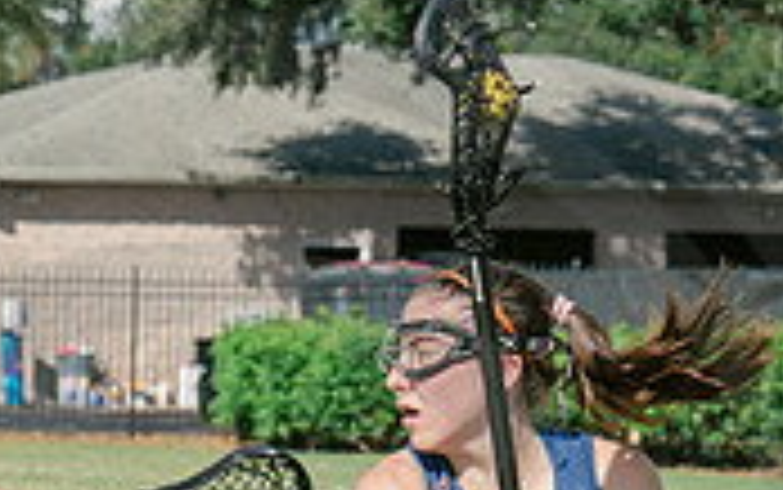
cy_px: 437
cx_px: 563
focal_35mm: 309
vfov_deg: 4.3
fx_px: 6598
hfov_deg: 6.8
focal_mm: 70
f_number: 5.6
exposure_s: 1/1000
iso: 250
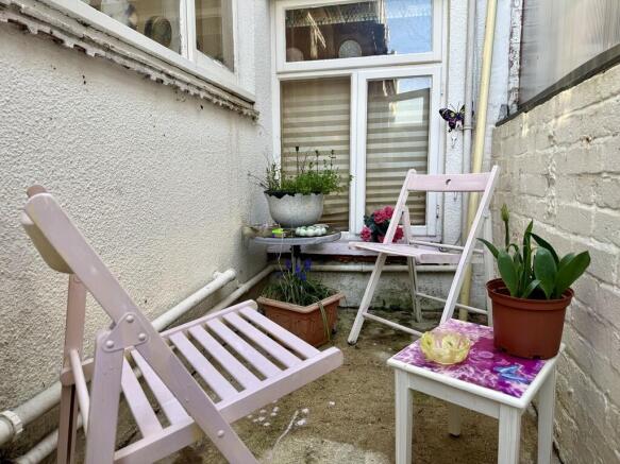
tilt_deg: -5.9
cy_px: 232
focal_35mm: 24
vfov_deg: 56.8
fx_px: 430
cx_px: 310
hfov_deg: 71.6
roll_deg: +0.6
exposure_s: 1/200
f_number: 1.78
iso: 64
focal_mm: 6.76
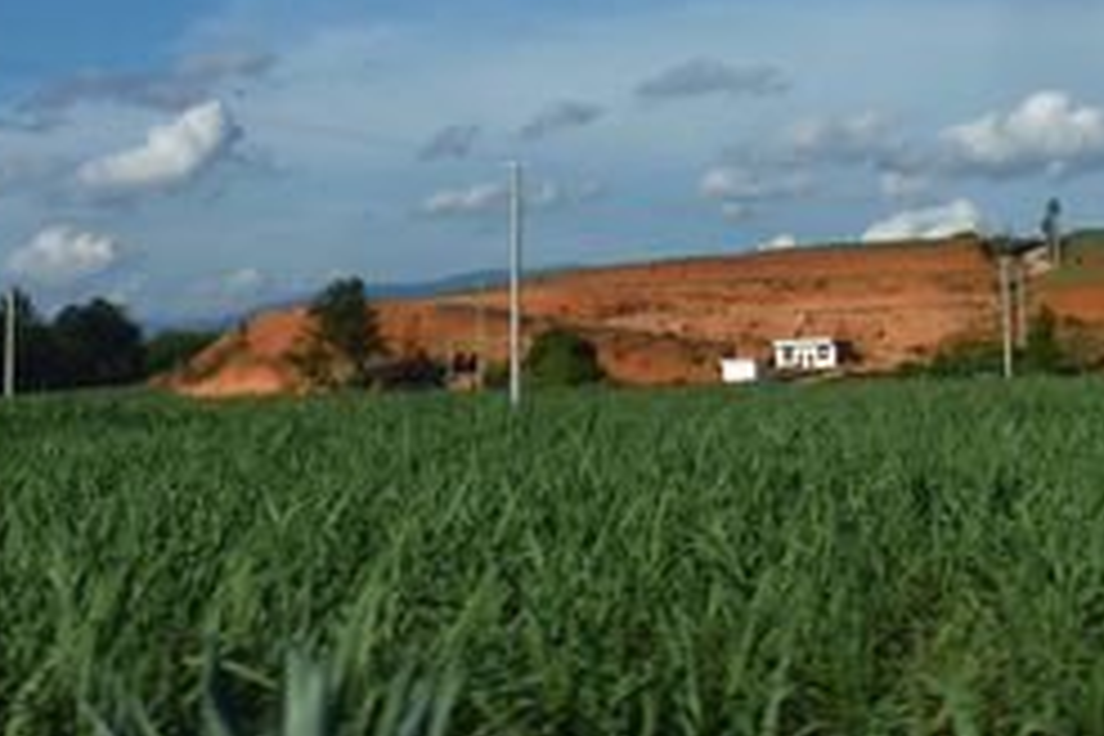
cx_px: 974
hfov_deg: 25.9
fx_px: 2330
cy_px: -171
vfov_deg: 17.1
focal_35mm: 76
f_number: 5.6
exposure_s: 1/500
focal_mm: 4.1
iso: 80
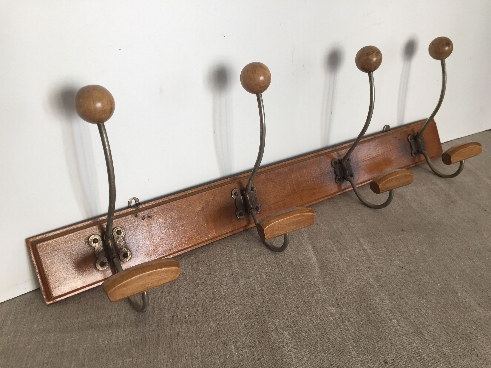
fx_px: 411
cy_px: 184
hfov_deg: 61.7
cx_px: 246
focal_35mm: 29
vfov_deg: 48.2
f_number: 2.2
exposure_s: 1/50
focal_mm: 4.15
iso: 40
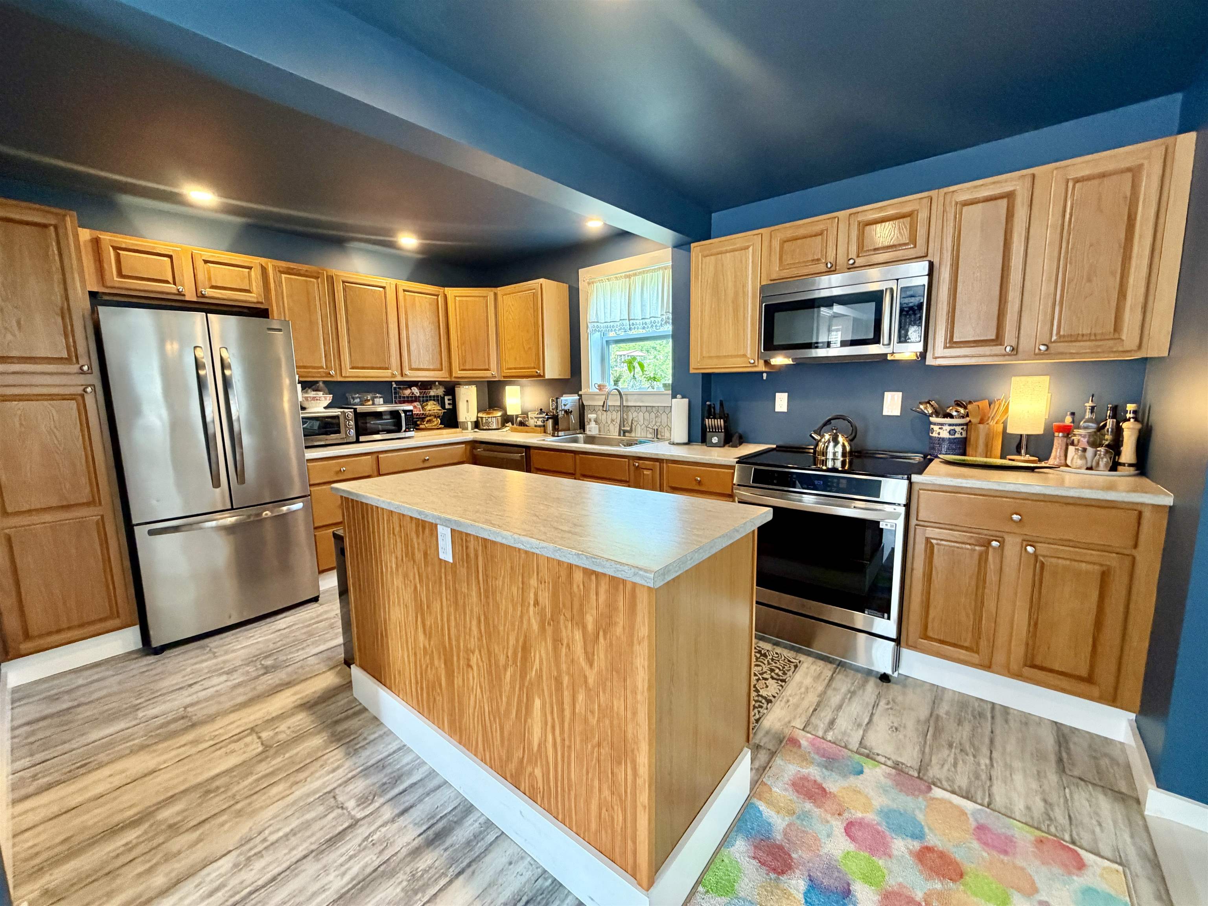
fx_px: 489
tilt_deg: -6.8
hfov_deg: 102.1
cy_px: 453
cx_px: 604
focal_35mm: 14
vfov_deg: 85.7
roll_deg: +1.3
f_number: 2.2
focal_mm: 2.22
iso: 320
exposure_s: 1/60
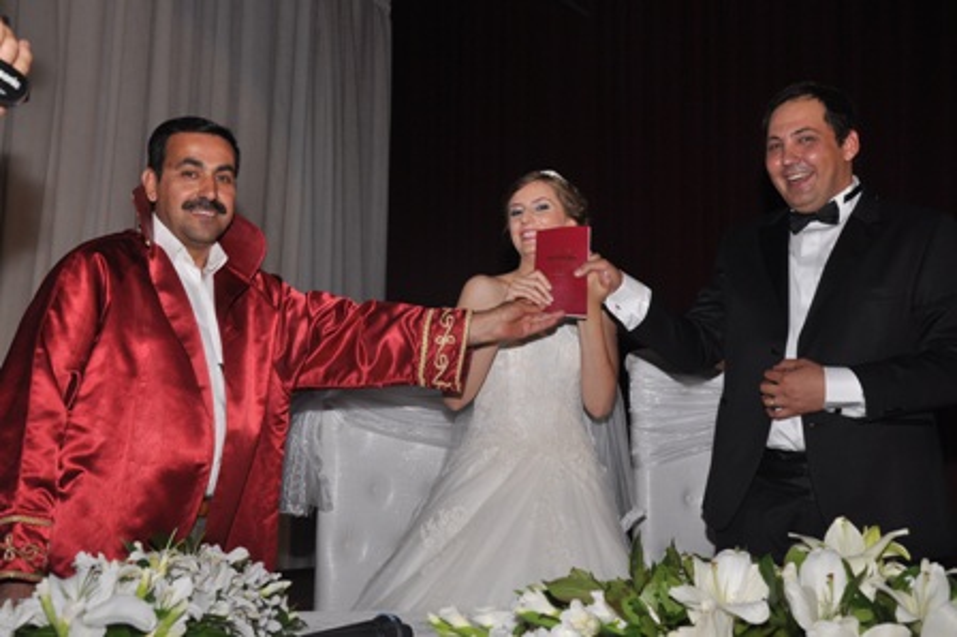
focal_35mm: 42
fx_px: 1116
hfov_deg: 46.4
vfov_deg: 31.8
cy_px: 318
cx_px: 478
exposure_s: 1/60
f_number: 8
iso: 500
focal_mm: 28
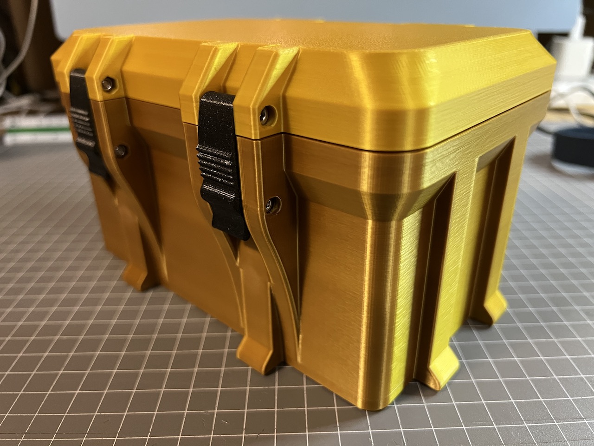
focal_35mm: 26
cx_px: 297
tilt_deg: -26.5
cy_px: 223
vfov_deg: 53.1
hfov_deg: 67.3
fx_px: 446
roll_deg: +1.7
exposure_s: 1/50
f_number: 1.5
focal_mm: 5.7
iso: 500
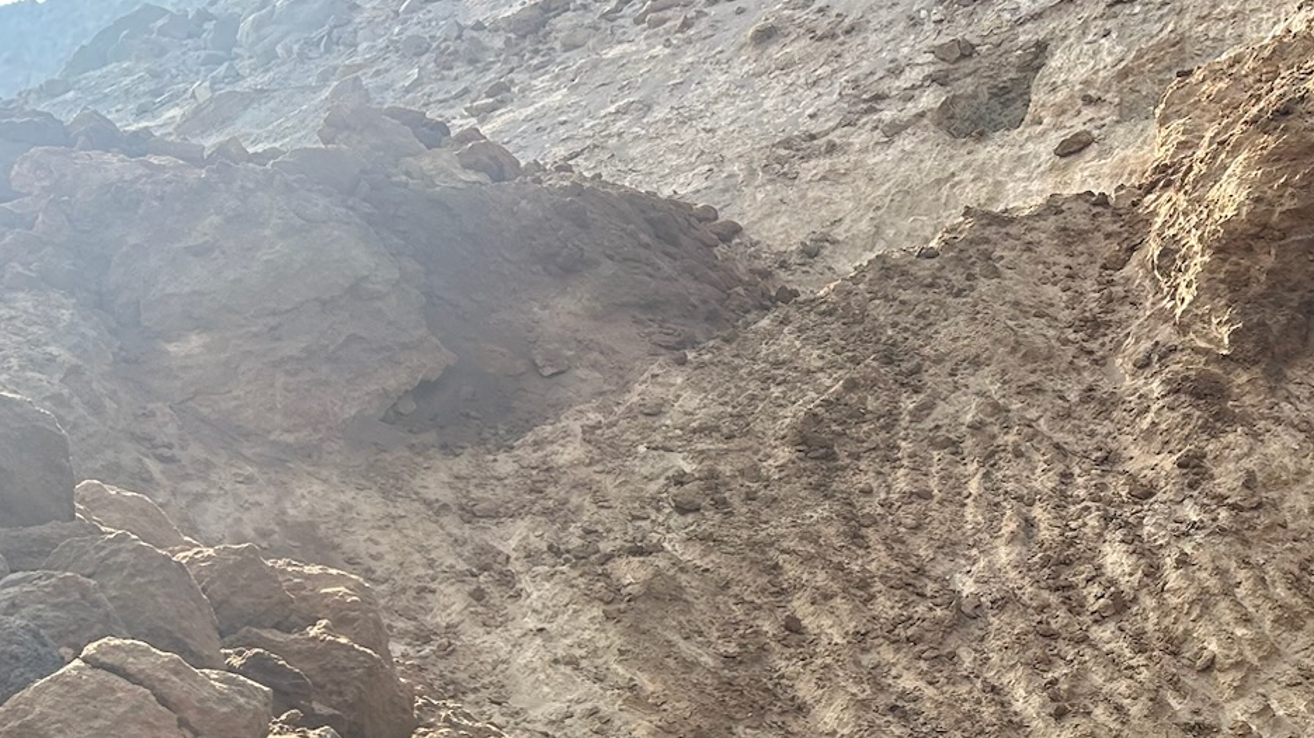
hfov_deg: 32.3
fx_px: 2160
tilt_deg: -2.4
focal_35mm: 62
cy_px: 700
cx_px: 1162
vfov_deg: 19.0
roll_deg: +2.1
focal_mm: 5.7
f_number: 1.5
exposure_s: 1/1171
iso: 50
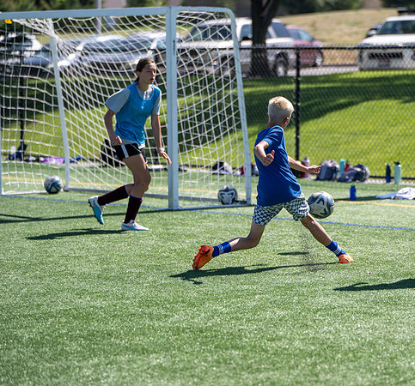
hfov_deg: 13.7
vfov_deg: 12.8
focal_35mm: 131
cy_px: 193
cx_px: 290
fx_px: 1717
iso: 40
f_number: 2.8
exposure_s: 1/800
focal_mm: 105
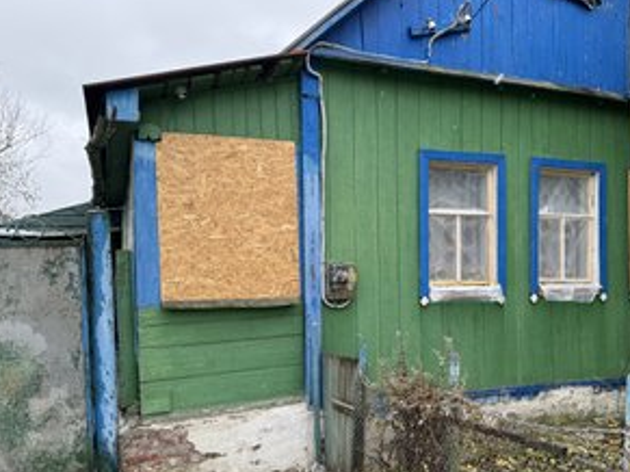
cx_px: 377
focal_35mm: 33
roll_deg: +3.4
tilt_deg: -0.1
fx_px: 600
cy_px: 294
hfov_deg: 55.0
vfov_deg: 42.6
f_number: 1.78
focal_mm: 6.76
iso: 80
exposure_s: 1/222
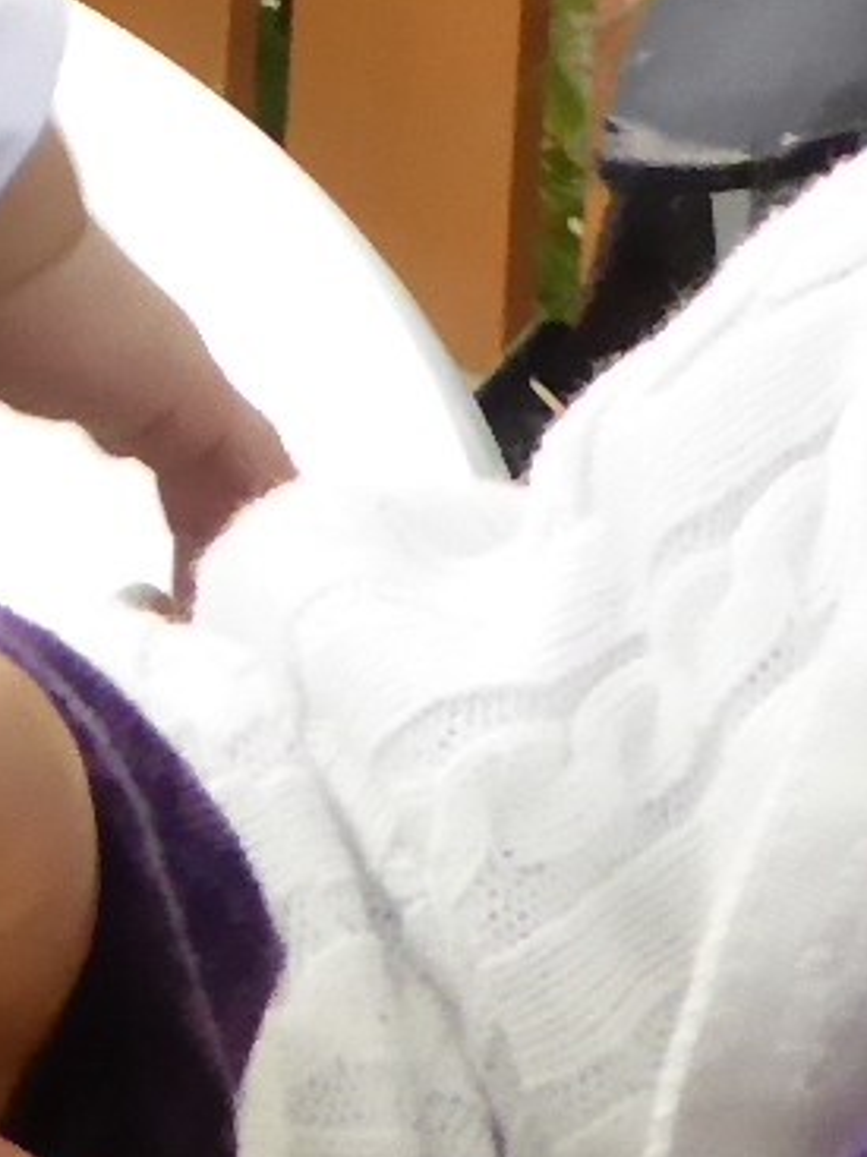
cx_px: -1198
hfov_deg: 5.3
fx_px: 9089
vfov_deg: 7.1
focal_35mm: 272
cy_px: -977
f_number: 3.7
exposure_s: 1/125
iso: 500
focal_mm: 6.7
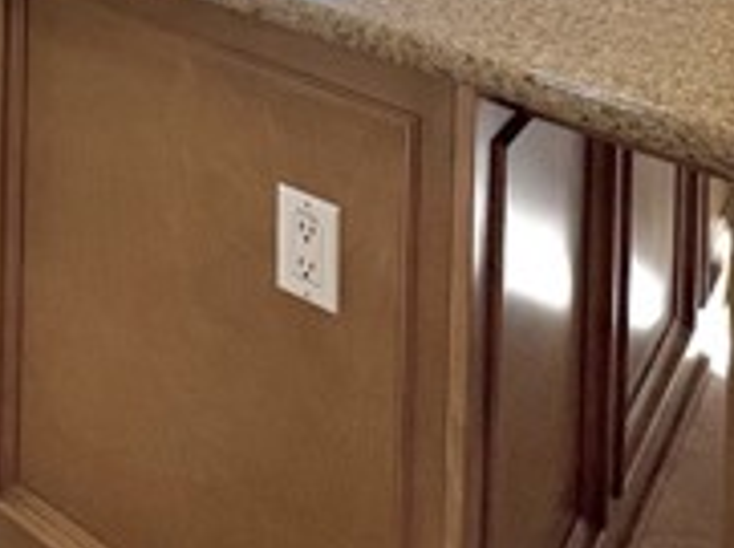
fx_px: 973
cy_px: -323
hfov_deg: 30.6
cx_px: -264
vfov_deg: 23.5
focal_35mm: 46
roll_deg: -0.8
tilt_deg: -0.8
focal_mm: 1.57
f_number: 1.8
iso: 80
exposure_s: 1/120
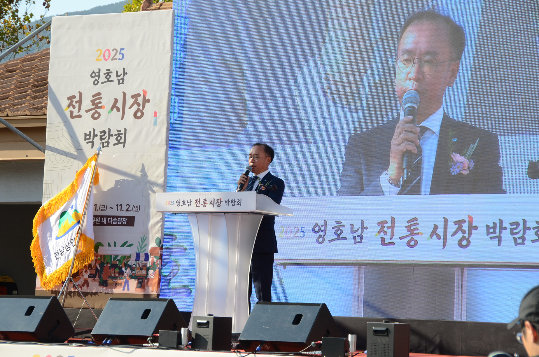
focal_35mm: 138
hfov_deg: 14.9
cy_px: 178
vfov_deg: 9.9
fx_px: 2062
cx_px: 270
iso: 640
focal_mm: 92
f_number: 8
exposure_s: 1/1000
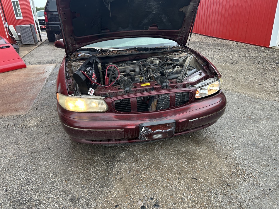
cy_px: 104
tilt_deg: -21.6
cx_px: 140
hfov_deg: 67.3
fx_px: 210
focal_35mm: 26
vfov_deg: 53.1
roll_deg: +2.6
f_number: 1.5
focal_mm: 5.7
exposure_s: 1/121
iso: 40
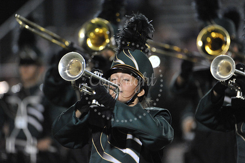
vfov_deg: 2.3
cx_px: 122
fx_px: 4081
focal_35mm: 600
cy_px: 82
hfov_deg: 3.4
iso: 6400
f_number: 6.3
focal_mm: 600
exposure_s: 1/160
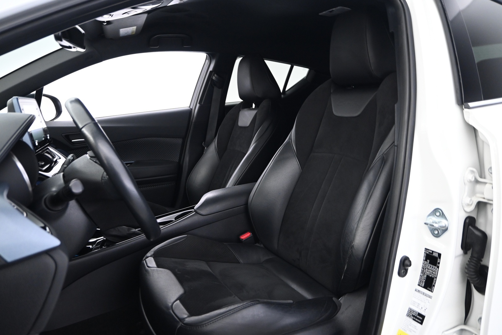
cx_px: 251
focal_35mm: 26
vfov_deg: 49.1
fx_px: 366
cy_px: 168
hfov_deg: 68.9
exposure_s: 1/8
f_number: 3.5
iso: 1600
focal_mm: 17.5
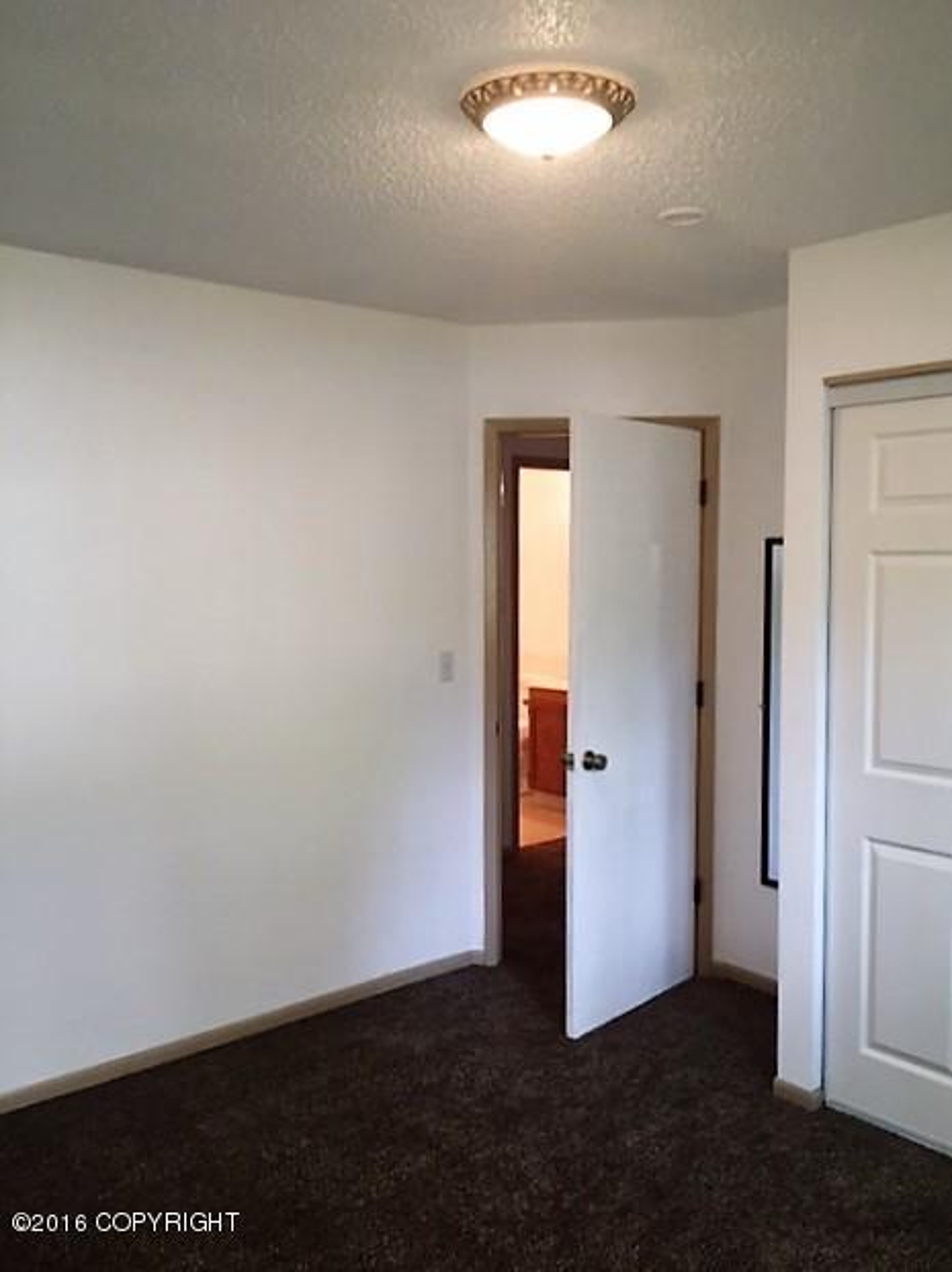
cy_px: 636
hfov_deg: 48.2
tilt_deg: -4.0
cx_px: 476
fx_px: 1064
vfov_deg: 61.7
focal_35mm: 29
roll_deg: +0.9
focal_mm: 4.15
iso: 64
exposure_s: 1/30
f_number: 2.2
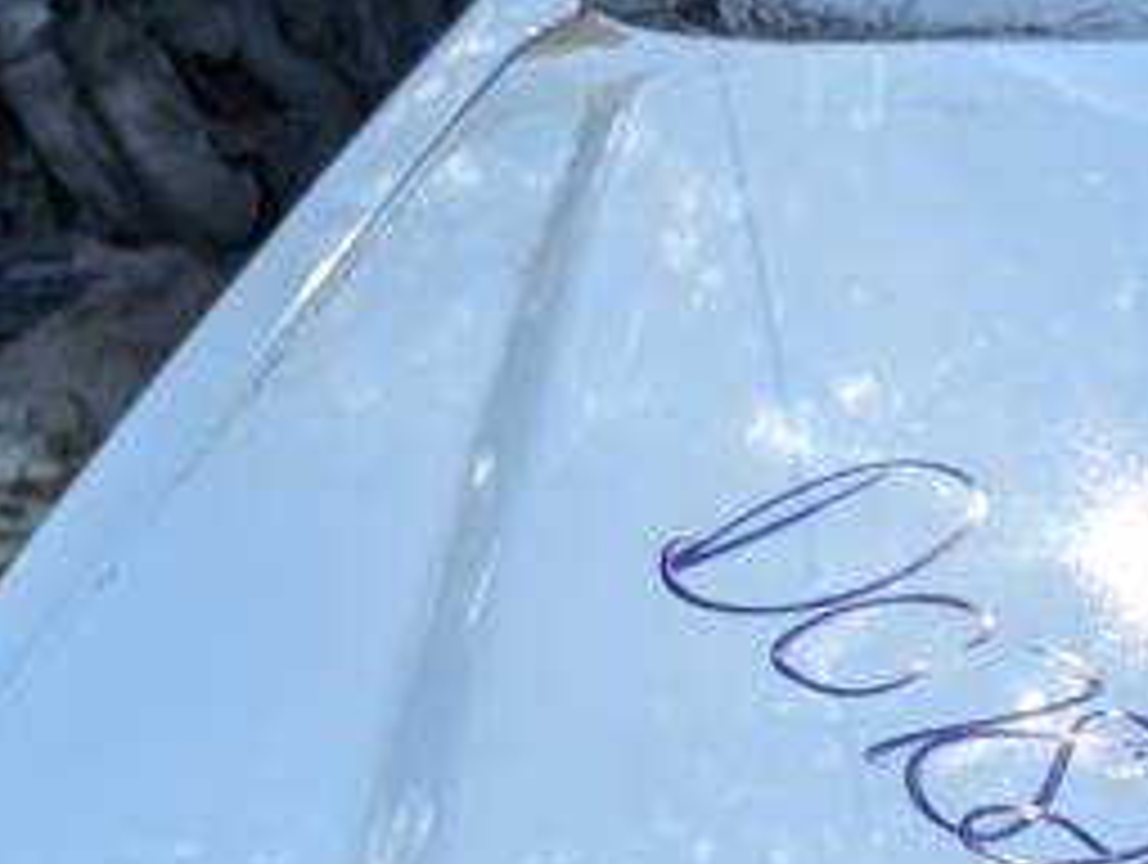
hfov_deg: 13.4
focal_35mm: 120
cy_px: 1174
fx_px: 3985
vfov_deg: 12.0
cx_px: 2469
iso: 23
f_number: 1.68
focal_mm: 6.9
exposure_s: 1/361
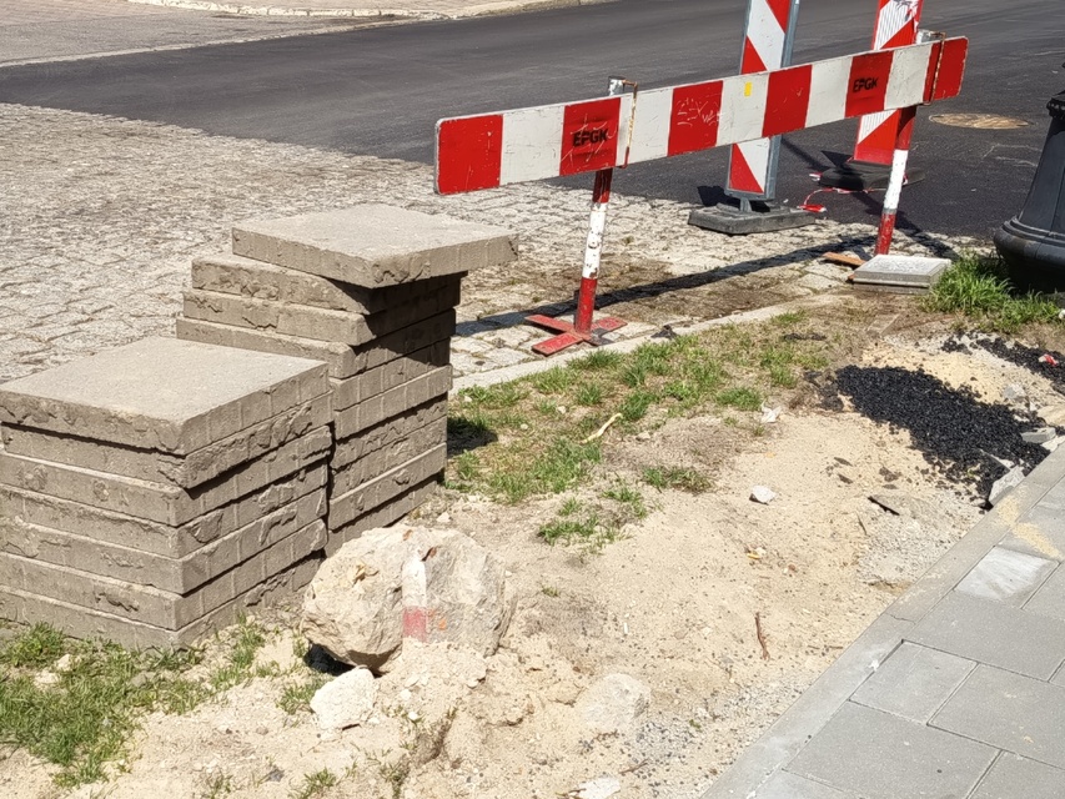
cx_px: 532
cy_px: 400
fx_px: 1477
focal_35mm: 48
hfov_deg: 39.7
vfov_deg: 30.3
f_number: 1.7
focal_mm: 5.27
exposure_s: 1/519
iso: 52
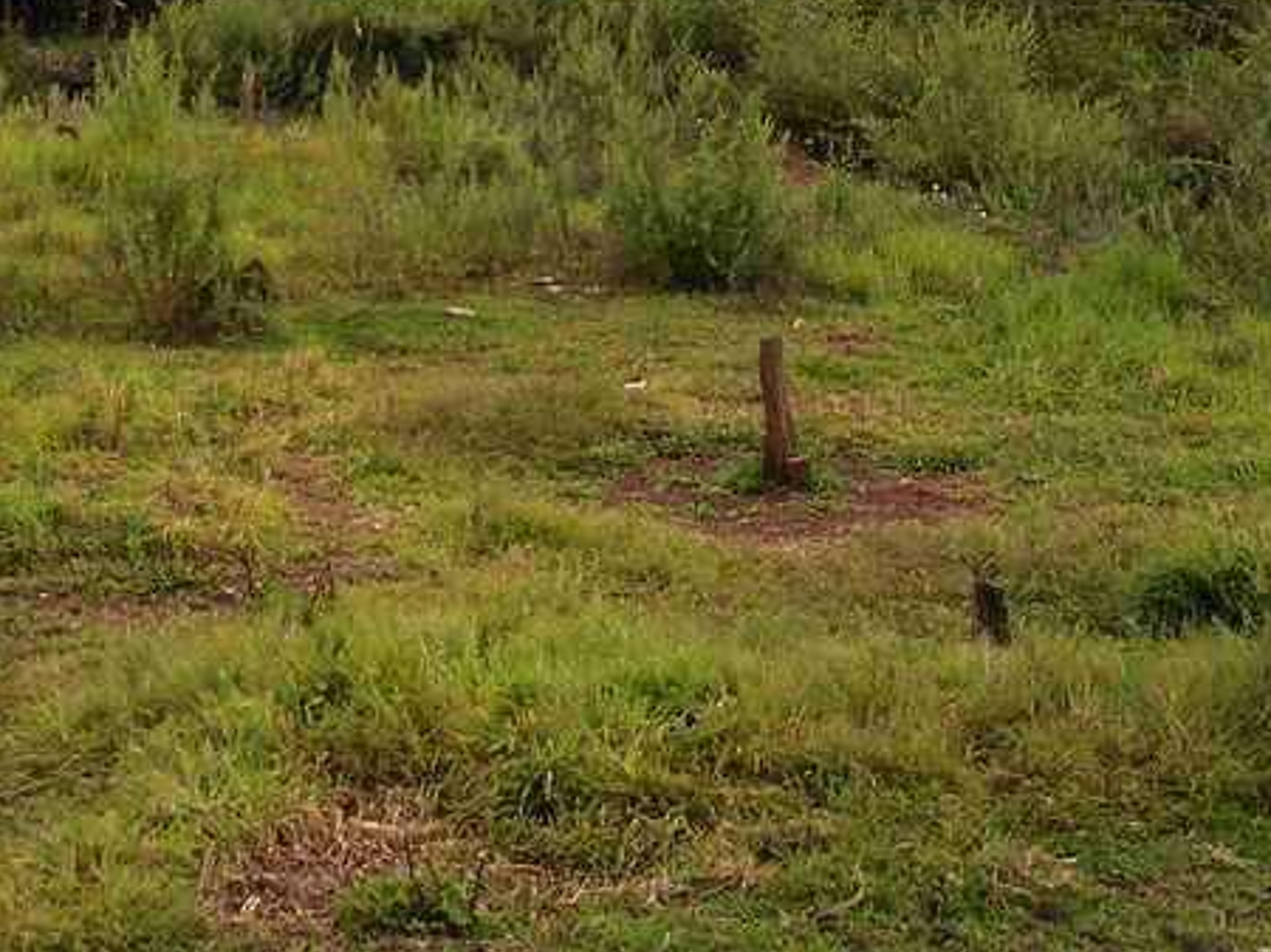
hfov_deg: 23.8
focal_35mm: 82
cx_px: 489
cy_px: 6
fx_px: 3009
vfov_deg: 17.6
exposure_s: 1/335
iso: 64
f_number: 3.5
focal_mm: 6.3
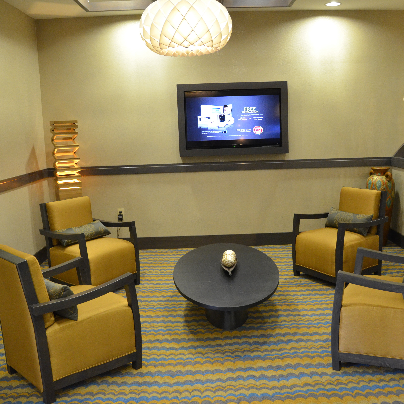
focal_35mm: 35
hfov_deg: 47.0
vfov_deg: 47.2
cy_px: 203
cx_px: 237
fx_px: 462
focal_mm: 18
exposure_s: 1/80
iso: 2500
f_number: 4.5
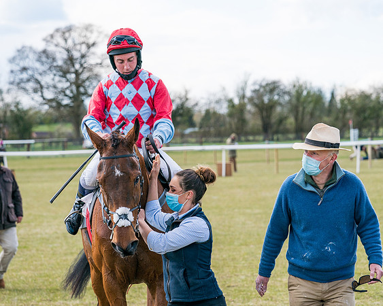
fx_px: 1433
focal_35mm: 126
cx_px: 140
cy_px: 154
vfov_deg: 12.2
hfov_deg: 15.2
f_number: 5
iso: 400
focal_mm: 106
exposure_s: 1/1600
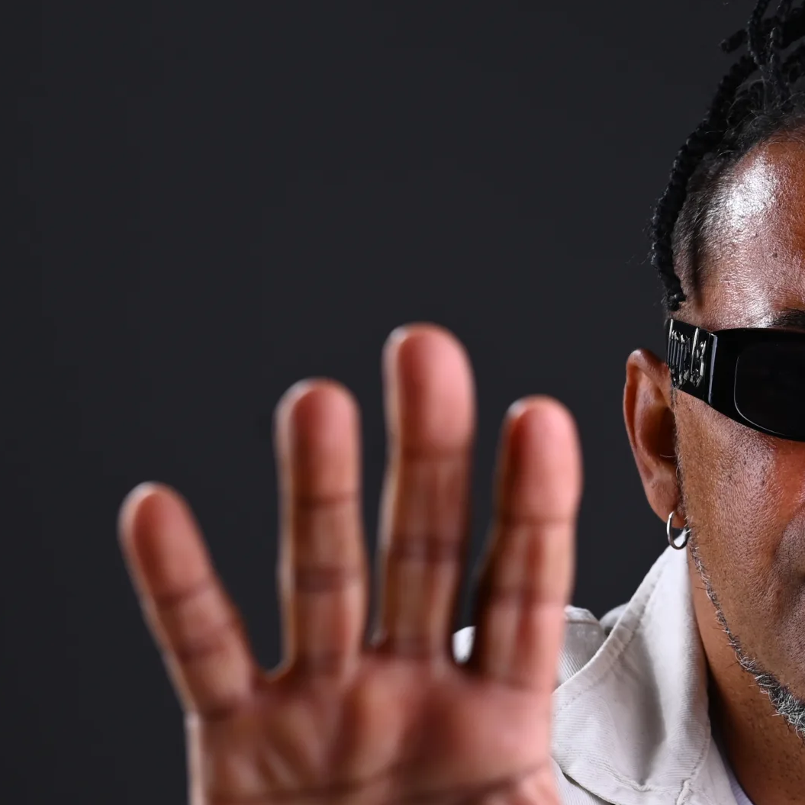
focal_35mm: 136
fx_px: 3578
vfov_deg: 12.8
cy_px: 490
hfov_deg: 12.6
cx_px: 921
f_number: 5
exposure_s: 1/160
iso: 320
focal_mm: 66
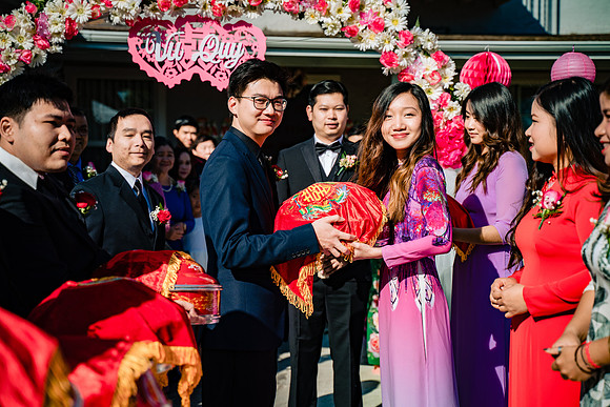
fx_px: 1017
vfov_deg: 22.6
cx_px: 305
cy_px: 204
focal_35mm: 60
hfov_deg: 33.4
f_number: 3.5
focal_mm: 60
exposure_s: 1/1600
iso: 100
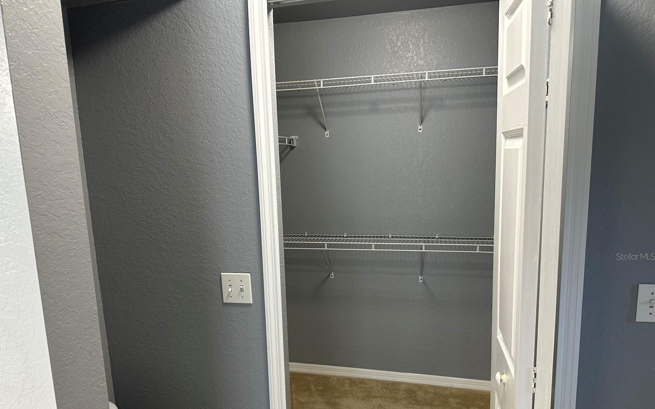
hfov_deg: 68.4
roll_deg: +1.9
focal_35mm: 27
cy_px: 256
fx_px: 482
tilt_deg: -10.4
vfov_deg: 45.6
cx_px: 310
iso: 160
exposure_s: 1/60
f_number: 1.78
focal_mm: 6.86
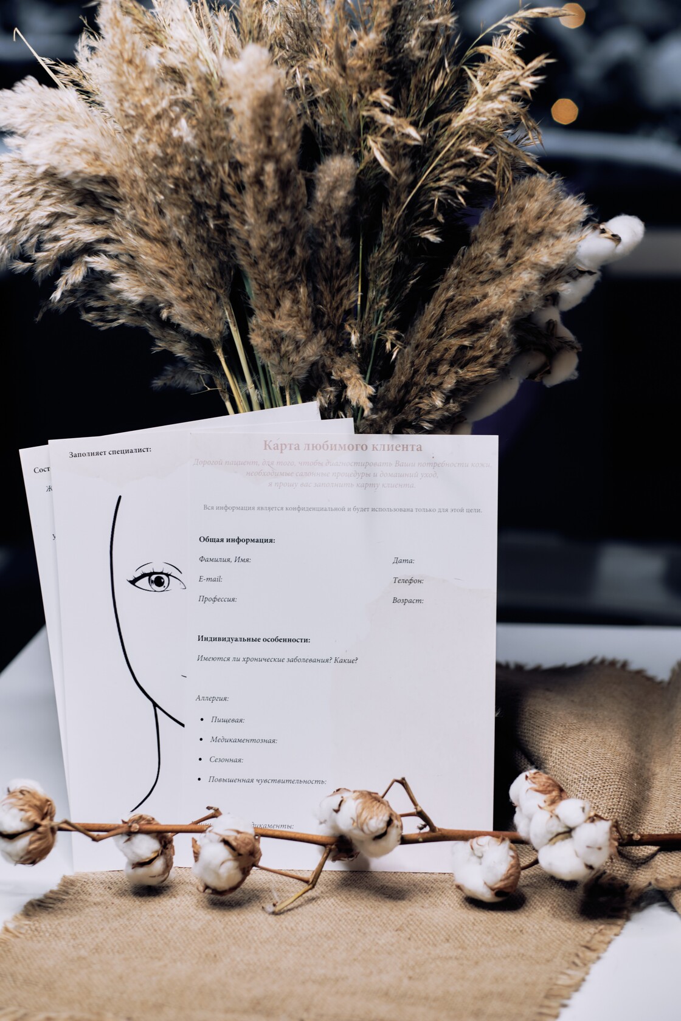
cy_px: 510
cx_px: 340
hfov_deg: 16.3
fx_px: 2383
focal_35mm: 84
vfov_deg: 24.2
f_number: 2.5
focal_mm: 56
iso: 200
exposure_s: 1/125
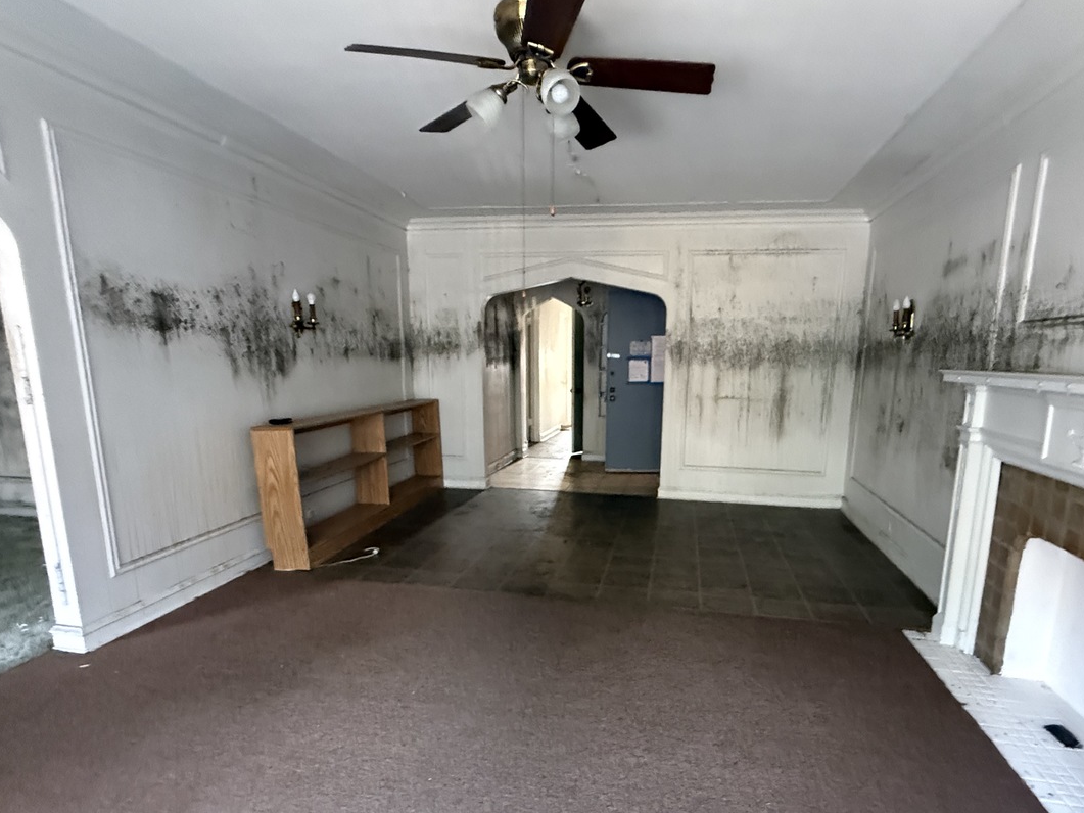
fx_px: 595
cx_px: 581
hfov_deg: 84.5
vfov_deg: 68.3
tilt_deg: -7.8
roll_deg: -1.6
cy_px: 466
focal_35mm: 19
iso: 1000
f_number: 2.2
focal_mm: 2.22
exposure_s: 1/60
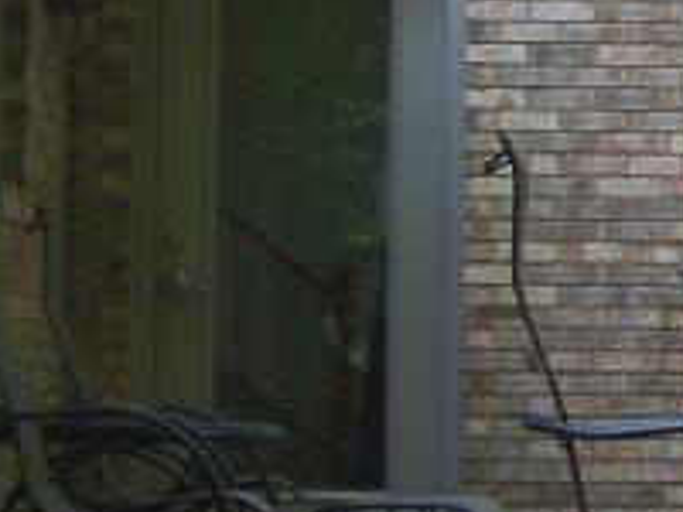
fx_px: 4341
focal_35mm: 220
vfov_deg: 6.8
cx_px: 1223
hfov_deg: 8.6
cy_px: 263
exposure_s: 1/125
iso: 64
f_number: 2.8
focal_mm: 6.75
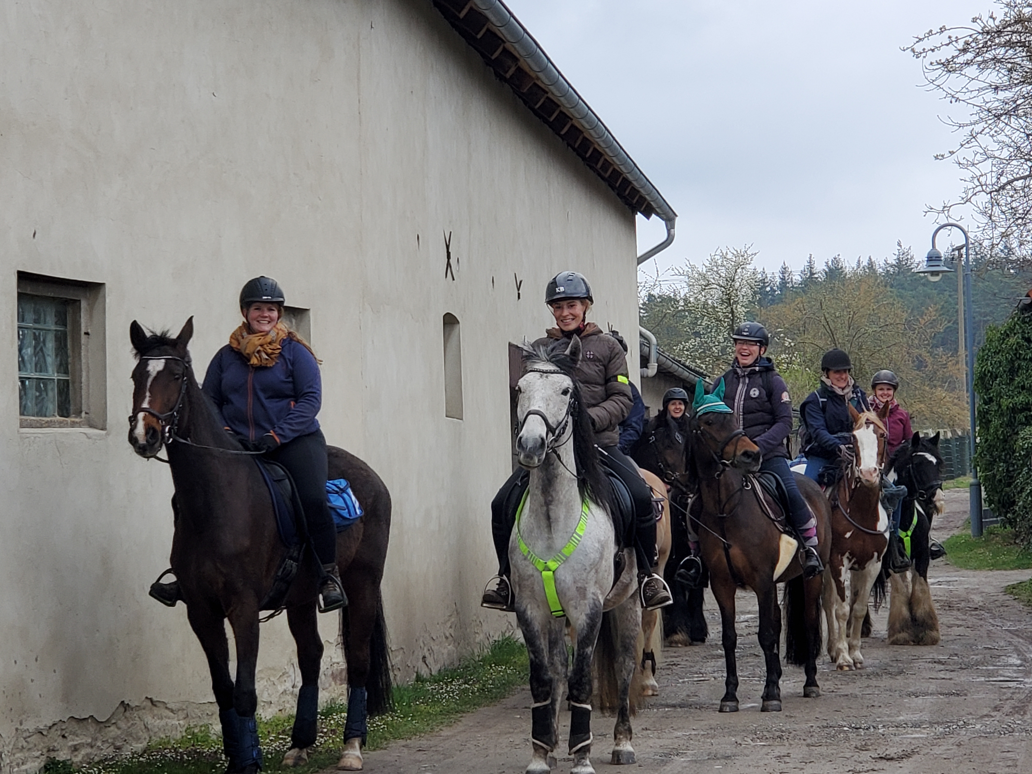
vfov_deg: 28.0
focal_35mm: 52
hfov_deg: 36.8
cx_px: 516
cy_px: 387
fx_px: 1550
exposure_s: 1/136
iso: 50
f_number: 2.4
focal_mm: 6
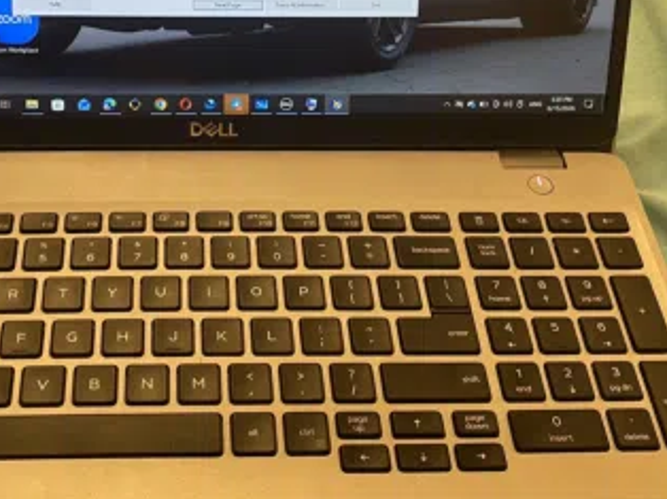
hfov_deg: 35.9
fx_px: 1020
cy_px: 110
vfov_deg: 27.0
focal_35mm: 53
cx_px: 227
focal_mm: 4.25
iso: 125
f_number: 1.8
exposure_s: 1/71
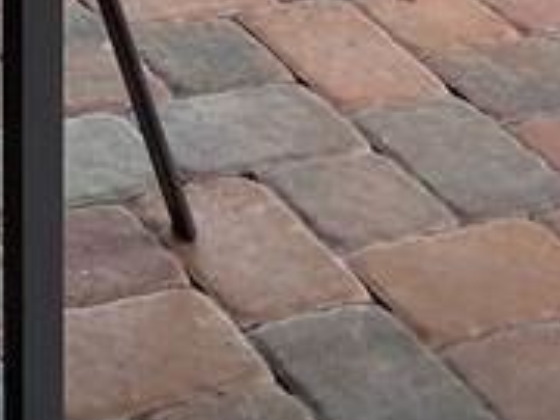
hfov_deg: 13.0
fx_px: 2394
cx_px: -131
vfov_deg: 8.7
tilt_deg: -10.2
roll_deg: -1.9
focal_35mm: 148
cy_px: -725
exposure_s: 1/165
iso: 32
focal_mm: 4.25
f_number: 1.8
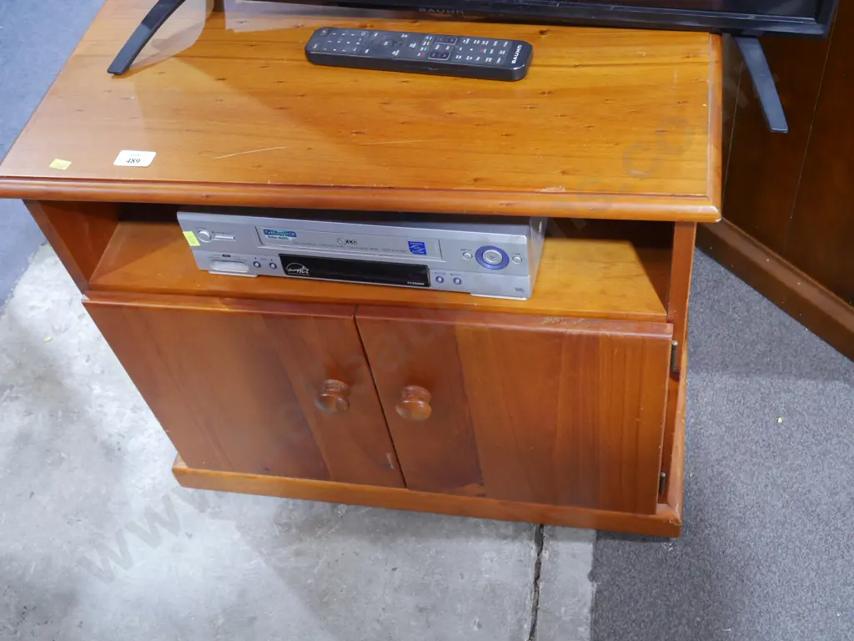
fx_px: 987
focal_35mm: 40
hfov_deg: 46.8
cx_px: 427
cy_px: 320
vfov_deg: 36.0
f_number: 4.5
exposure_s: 1/60
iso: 2000
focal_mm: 20
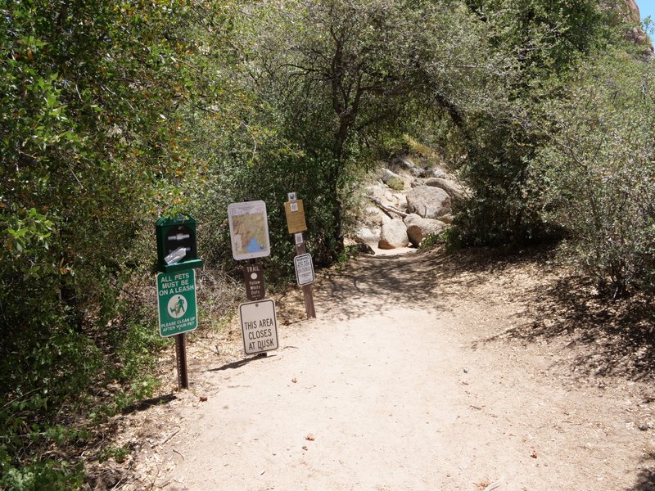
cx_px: 328
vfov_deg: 49.7
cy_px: 246
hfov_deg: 63.4
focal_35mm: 28
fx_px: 530
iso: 400
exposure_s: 1/320
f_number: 9
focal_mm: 14
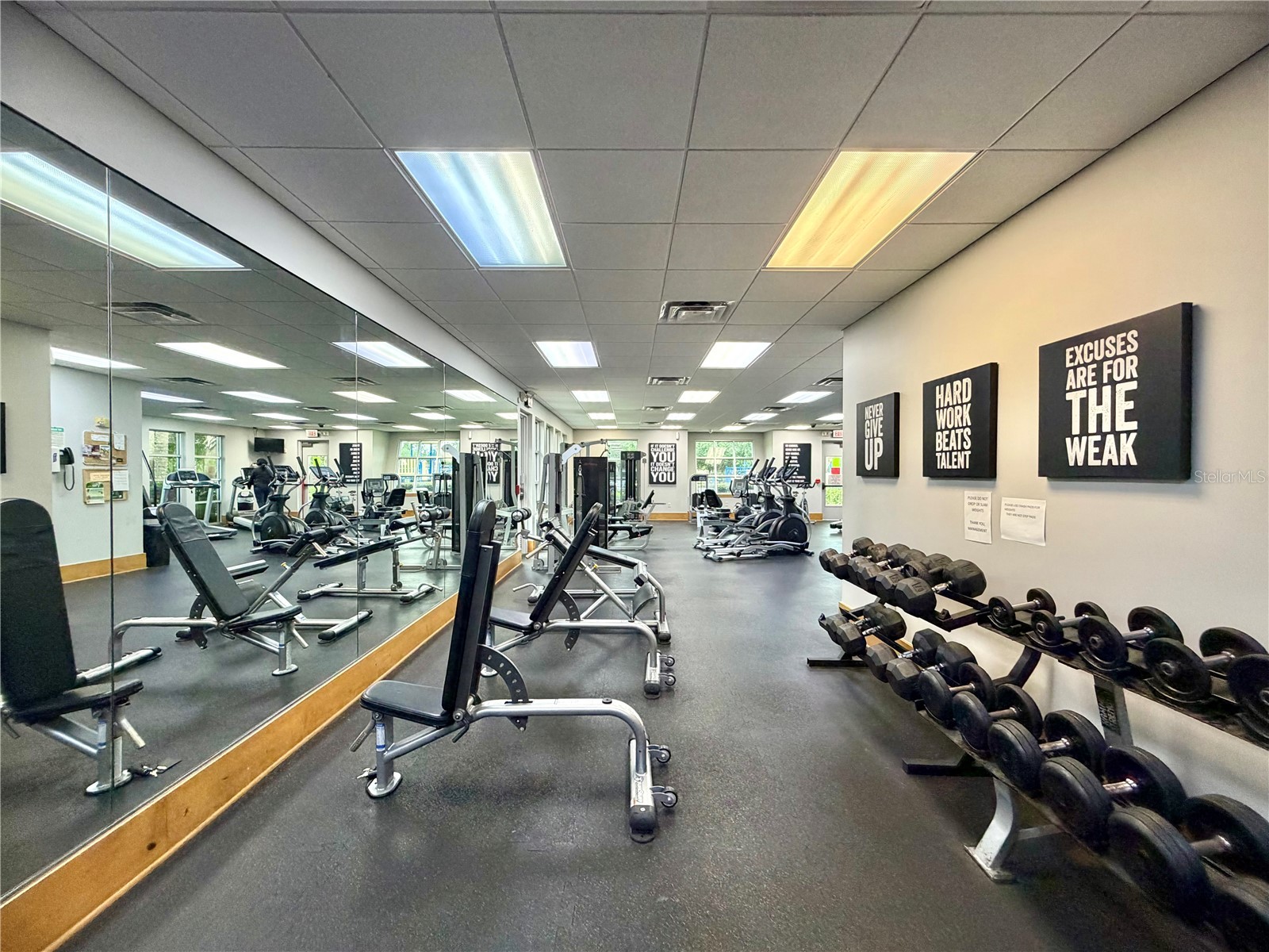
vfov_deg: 85.7
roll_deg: +0.0
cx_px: 634
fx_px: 513
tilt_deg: +0.0
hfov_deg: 102.1
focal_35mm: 14
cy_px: 476
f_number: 2.2
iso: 320
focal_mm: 2.22
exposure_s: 1/60
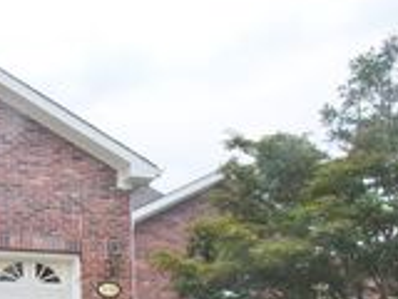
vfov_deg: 18.7
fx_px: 862
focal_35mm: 75
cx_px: 154
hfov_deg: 25.9
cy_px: 350
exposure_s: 1/450
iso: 100
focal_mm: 4.3
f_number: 4.4
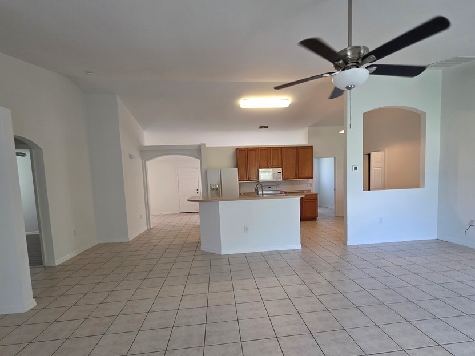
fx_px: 220
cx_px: 245
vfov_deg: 77.7
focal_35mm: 16
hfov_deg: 94.5
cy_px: 201
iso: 200
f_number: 1.9
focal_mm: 2.2
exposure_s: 1/120
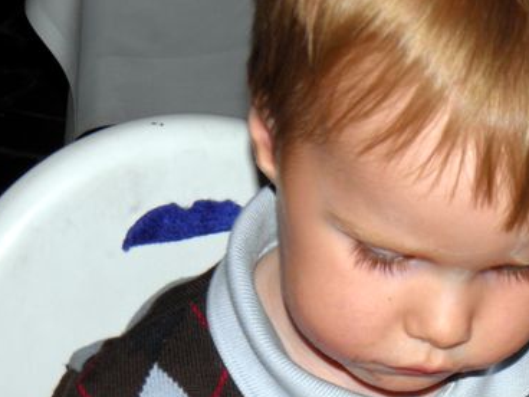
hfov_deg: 15.4
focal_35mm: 127
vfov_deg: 11.6
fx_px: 1941
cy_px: 339
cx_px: 441
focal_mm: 13.2
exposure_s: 1/100
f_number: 3.9
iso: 100
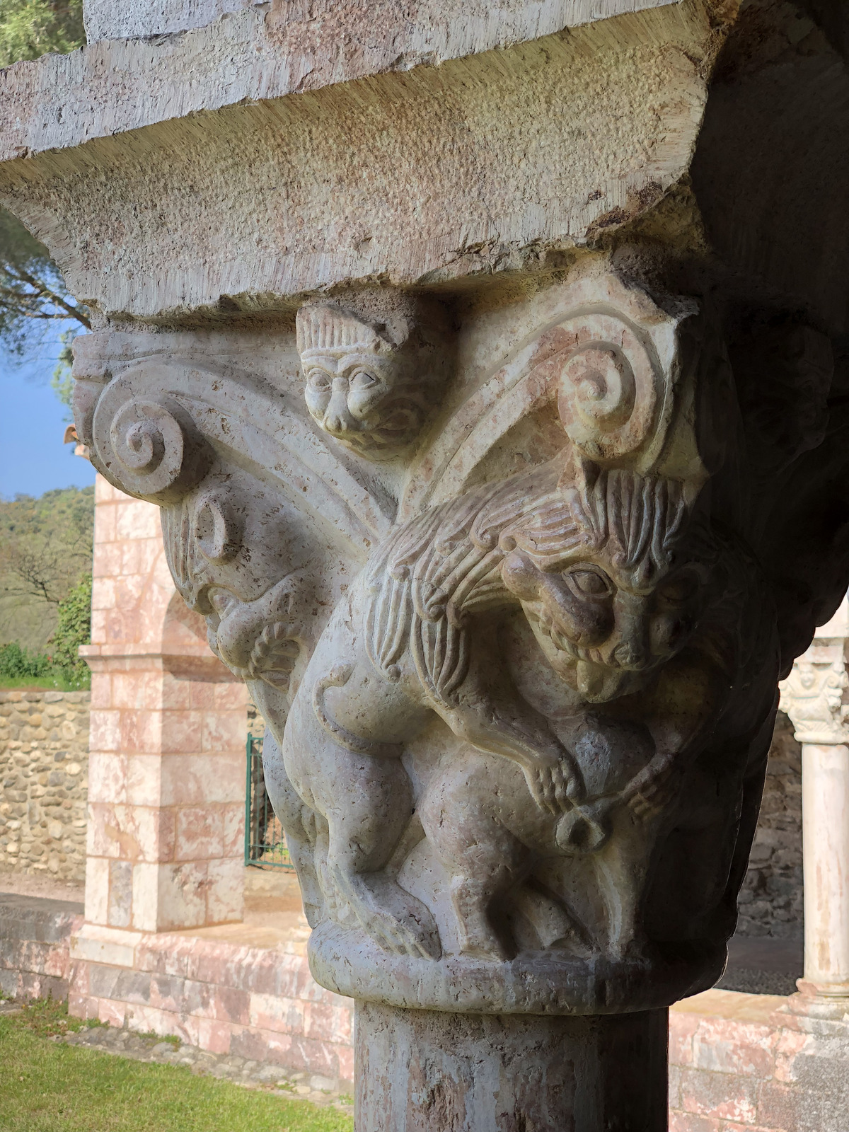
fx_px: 1700
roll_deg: -0.6
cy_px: 566
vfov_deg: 36.8
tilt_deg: +6.1
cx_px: 424
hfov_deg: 28.0
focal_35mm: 52
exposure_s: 1/298
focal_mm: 6
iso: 16
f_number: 2.4
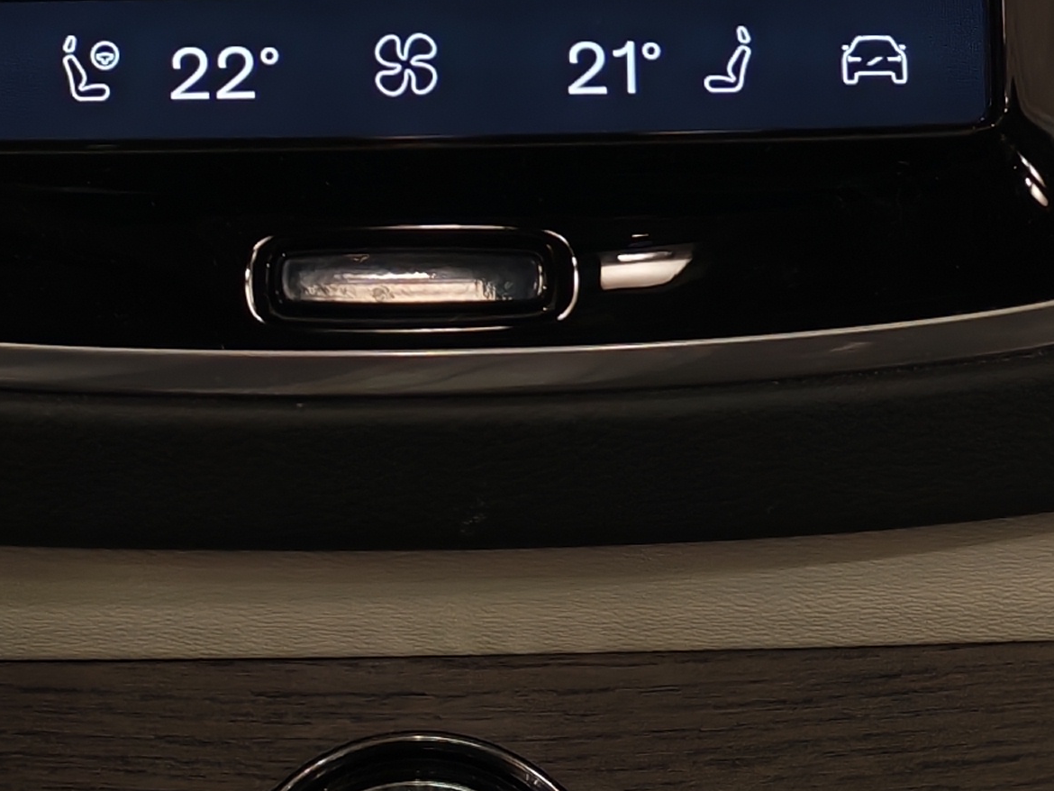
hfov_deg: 17.5
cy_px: -254
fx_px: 3411
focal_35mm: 112
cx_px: 413
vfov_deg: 12.8
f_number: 1.9
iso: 687
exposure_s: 1/100
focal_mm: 6.12
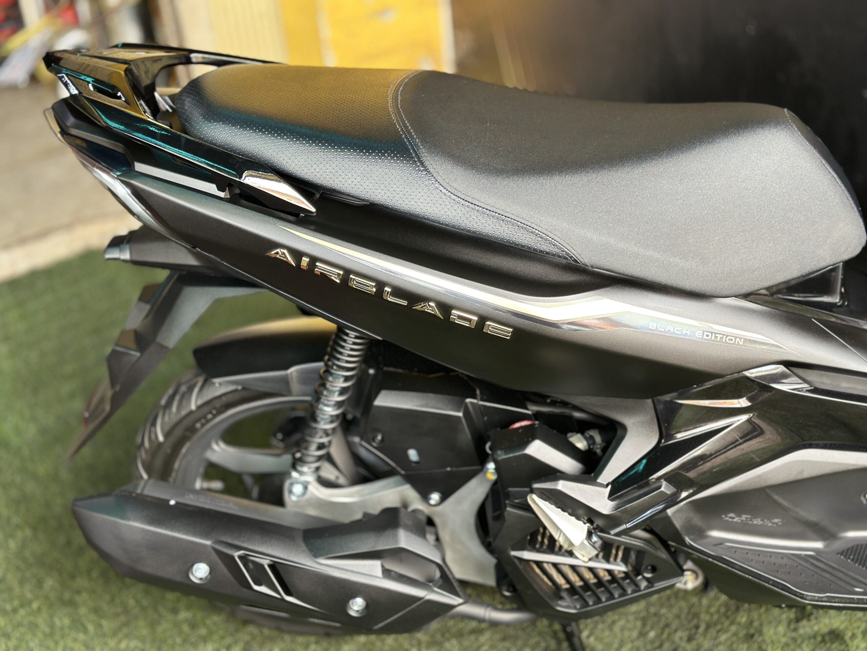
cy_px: 326
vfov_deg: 30.3
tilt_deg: -28.5
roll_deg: +5.5
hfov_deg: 39.7
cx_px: 434
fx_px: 1202
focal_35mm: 48
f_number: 1.78
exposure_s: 1/69
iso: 125
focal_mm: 6.86
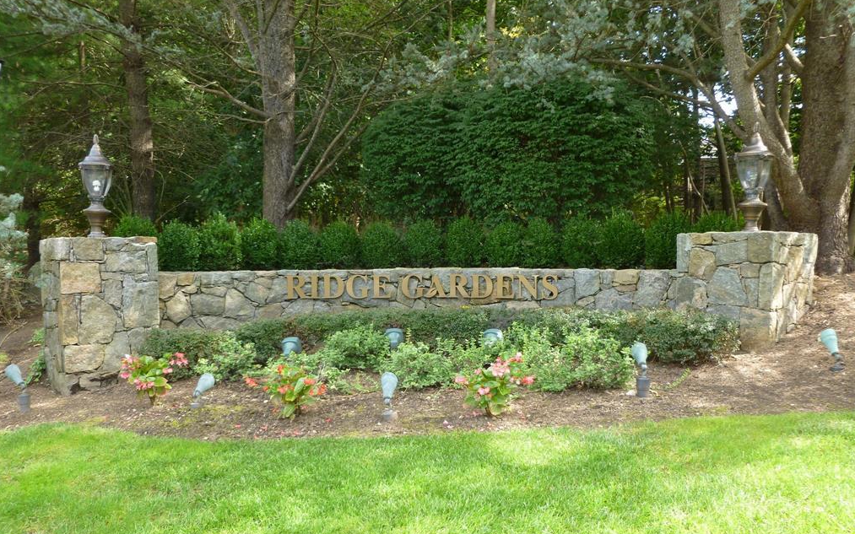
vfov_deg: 41.7
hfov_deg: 62.9
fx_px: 699
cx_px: 430
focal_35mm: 30
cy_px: 314
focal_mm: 5
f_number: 3.3
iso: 100
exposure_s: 1/60
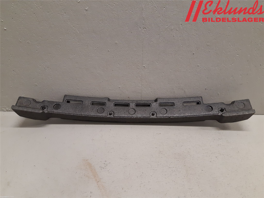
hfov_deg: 67.3
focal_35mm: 26
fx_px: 198
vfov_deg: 53.1
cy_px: 99
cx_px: 132
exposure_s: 1/50
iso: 160
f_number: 1.7
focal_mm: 3.93
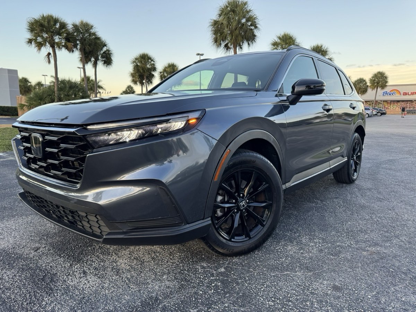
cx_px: 208
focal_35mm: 24
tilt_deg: -8.5
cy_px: 156
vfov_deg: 56.8
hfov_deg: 71.6
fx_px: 288
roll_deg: -0.5
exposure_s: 1/142
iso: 64
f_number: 1.78
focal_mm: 6.76
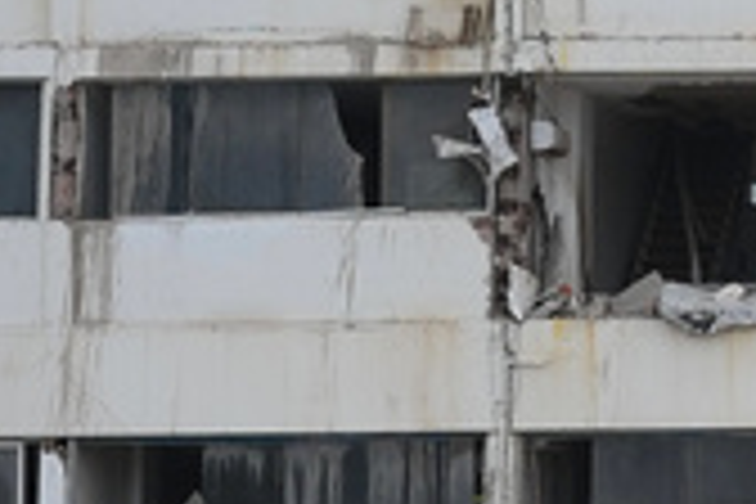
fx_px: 6656
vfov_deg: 4.3
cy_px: 230
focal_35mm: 317
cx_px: 2264
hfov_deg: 6.0
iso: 250
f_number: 3.5
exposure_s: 1/2000
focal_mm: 35
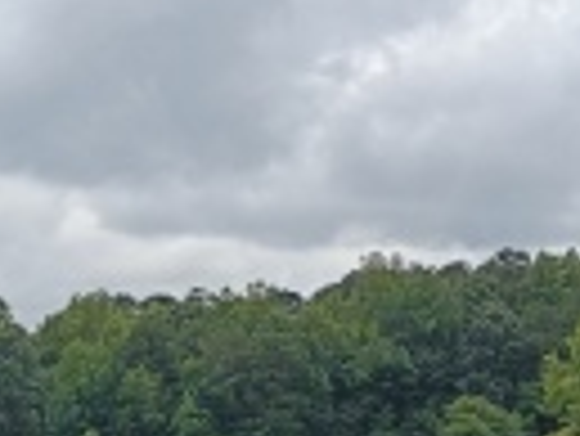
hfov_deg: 16.4
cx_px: 306
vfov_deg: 12.1
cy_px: 492
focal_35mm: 120
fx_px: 2013
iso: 102
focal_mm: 4.27
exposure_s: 1/1730
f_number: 1.8
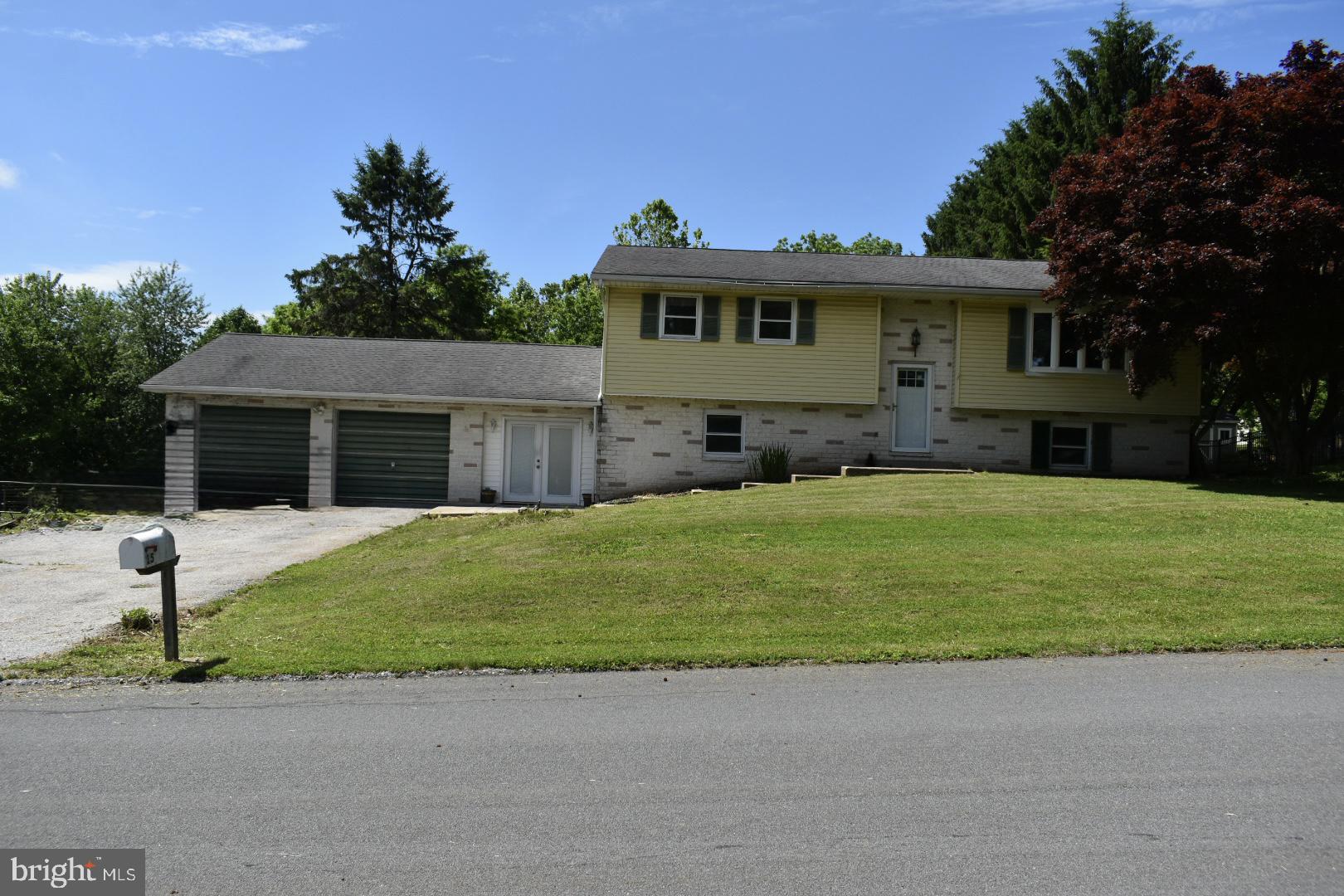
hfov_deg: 67.4
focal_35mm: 27
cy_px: 448
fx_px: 1008
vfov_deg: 47.9
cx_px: 672
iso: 400
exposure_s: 1/1600
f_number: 7.1
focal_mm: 18
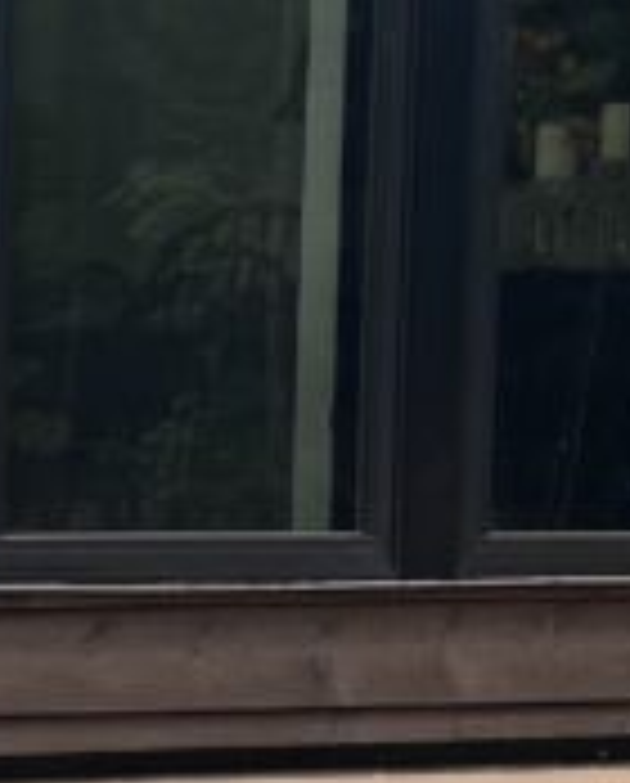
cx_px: -994
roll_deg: -0.4
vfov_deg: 12.8
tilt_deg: -4.9
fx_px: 3461
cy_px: 752
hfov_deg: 9.1
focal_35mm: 149
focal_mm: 5.1
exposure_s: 1/352
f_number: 1.6
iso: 50
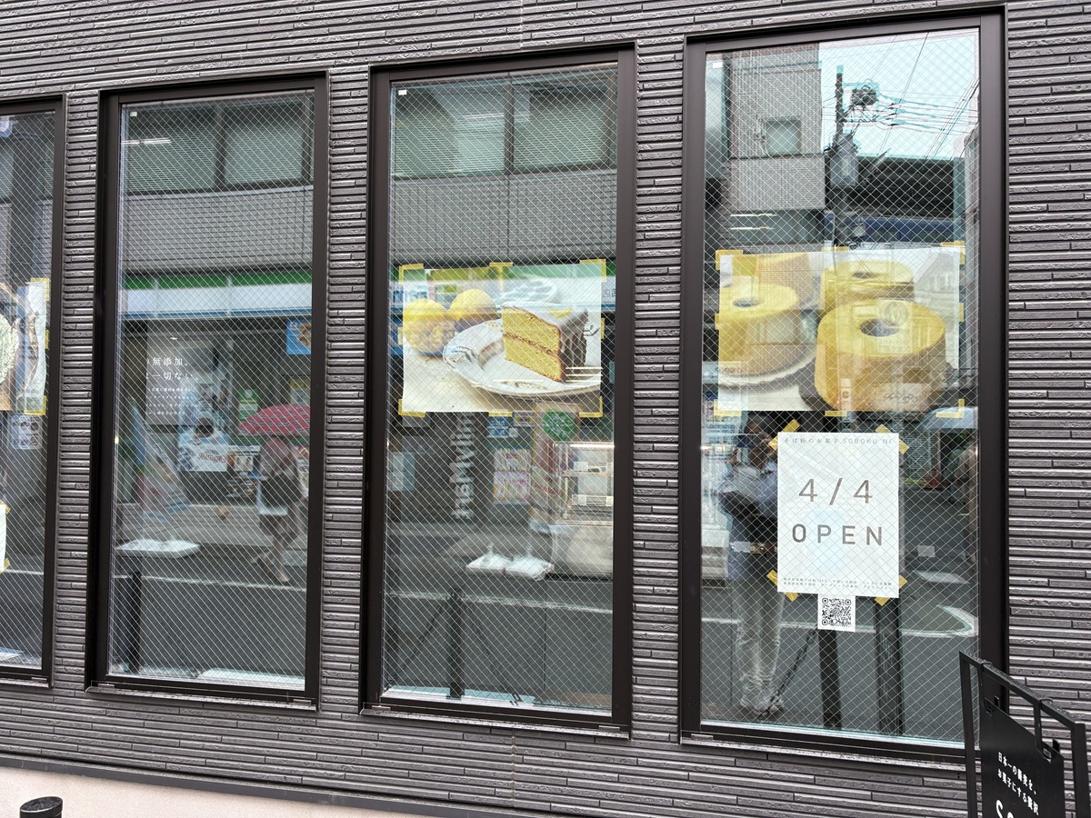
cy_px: 409
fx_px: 819
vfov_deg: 53.1
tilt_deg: +1.7
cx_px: 546
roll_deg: -0.4
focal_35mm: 26
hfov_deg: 67.3
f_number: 1.6
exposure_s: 1/121
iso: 50
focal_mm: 5.96
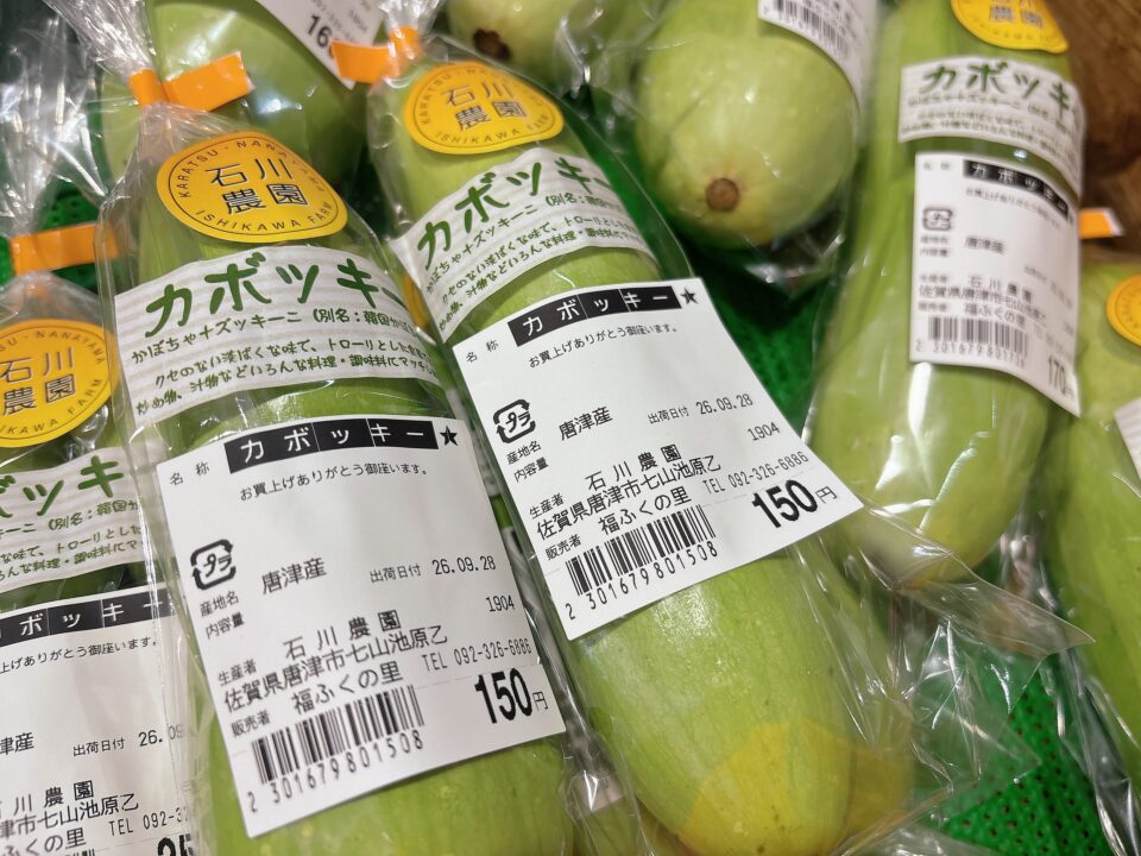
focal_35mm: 26
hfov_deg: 67.3
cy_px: 428
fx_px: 857
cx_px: 570
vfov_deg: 53.1
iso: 80
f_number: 1.6
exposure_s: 1/60
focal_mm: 5.96
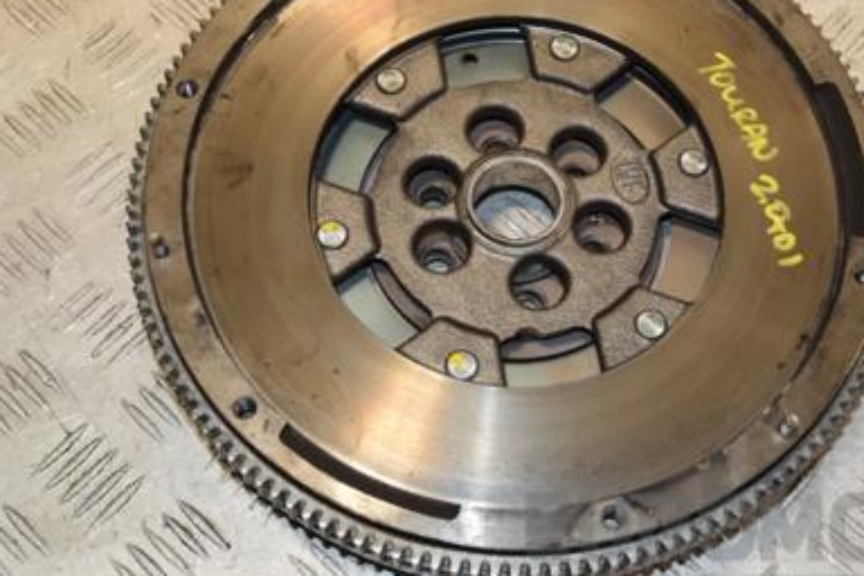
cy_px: 227
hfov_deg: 32.8
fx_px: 1464
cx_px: 484
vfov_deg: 22.2
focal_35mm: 61
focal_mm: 26
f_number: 6.3
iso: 800
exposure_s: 1/200
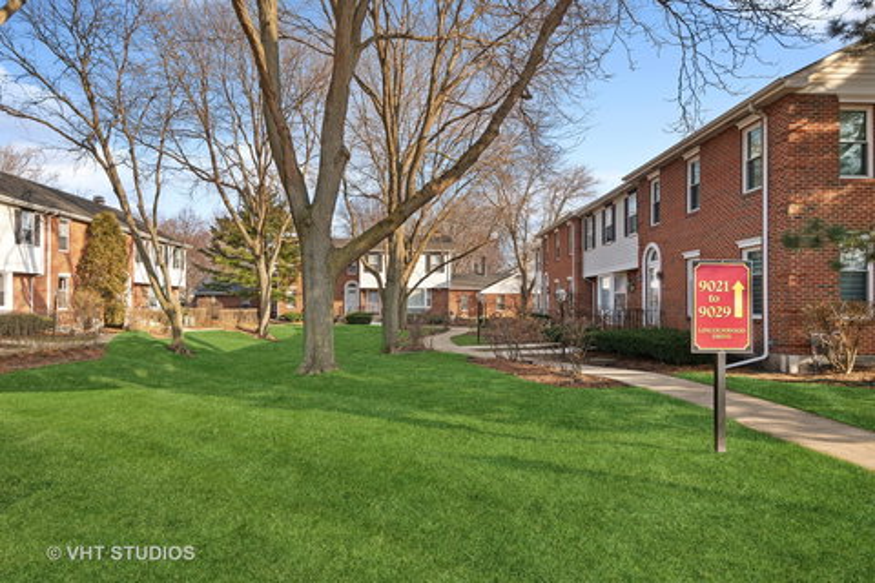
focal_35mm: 21
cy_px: 292
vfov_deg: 59.5
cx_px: 438
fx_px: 510
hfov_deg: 81.2
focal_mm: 21
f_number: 8
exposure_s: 1/160
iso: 200
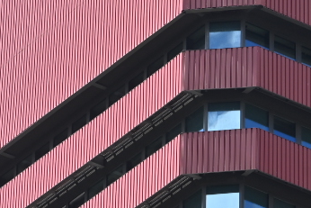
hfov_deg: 5.0
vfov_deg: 3.4
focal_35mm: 407
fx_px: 3517
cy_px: 51
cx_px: 335
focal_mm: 87
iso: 100
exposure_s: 1/160
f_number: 11
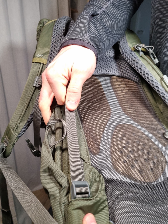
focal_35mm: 26
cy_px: 112
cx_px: 84
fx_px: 168
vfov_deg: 67.3
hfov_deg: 53.1
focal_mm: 5.4
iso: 500
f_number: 1.8
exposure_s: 1/50
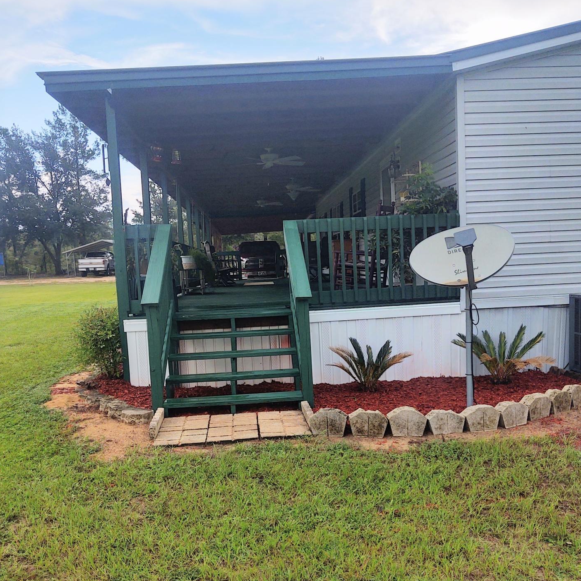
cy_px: 316
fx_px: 646
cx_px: 295
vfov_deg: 48.4
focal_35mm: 34
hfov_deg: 48.4
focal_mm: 4.75
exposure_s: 1/2067
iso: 100
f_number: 1.7
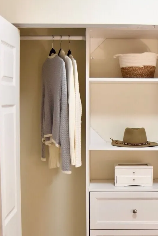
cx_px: 120
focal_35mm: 62
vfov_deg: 32.2
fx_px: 408
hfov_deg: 21.7
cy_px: 156
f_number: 4.5
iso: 400
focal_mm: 23
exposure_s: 1/80
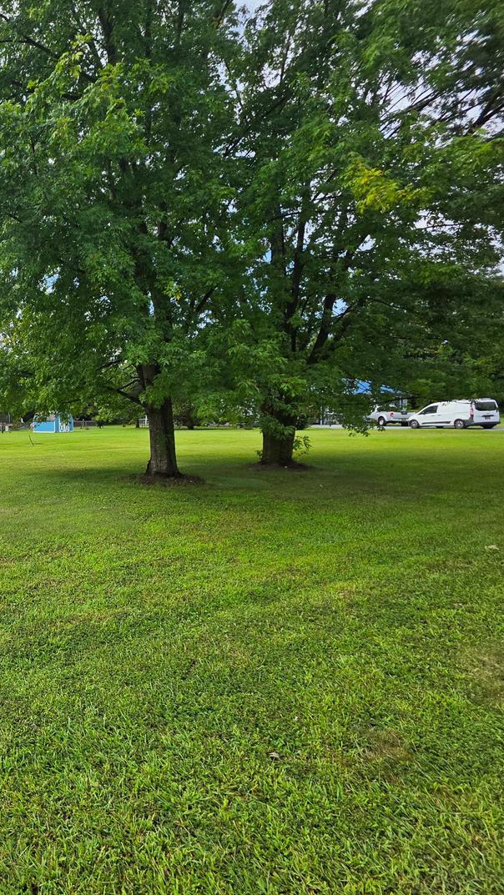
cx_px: -60
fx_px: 451
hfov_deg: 43.8
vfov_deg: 89.6
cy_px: 447
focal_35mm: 19
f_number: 1.9
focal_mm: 2.2
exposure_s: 1/2593
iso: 32
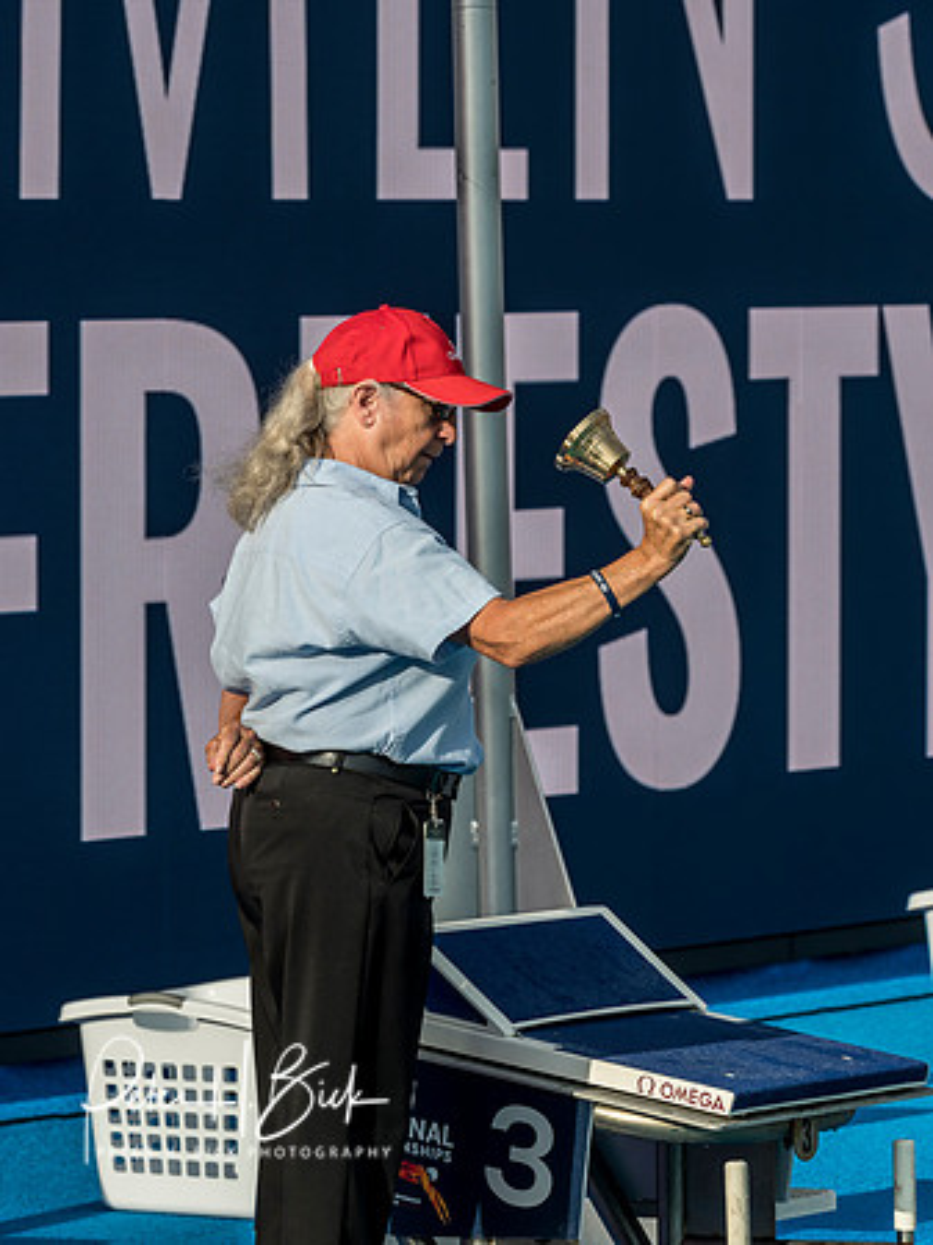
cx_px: 466
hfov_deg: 6.2
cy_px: 622
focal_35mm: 240
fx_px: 8633
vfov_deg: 8.3
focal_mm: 120
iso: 320
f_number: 5.6
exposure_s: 1/1000
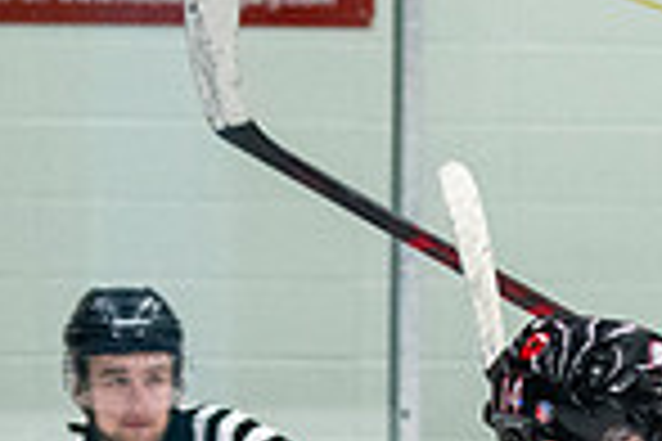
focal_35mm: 580
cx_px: 679
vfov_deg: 2.4
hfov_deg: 3.6
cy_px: 729
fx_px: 10665
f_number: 2.8
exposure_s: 1/640
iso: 2500
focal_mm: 85
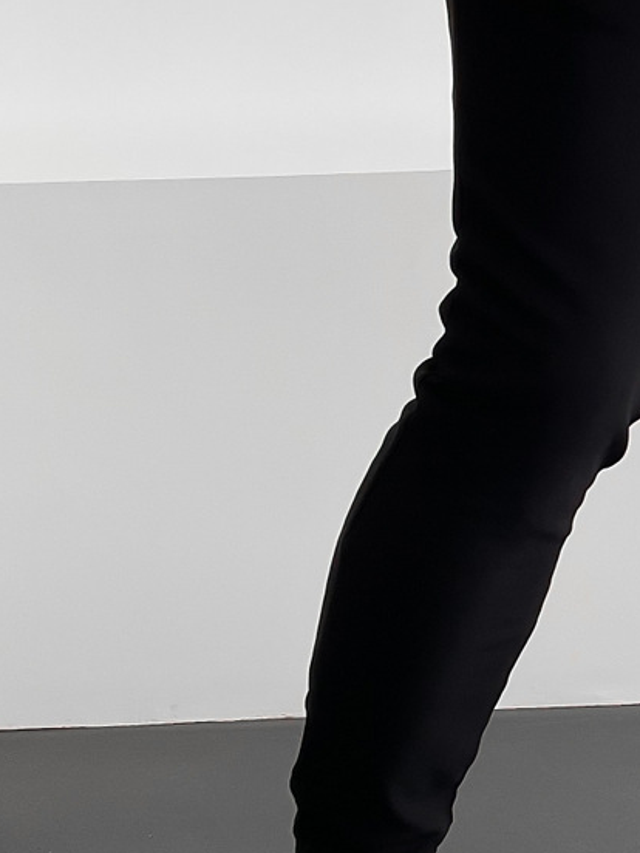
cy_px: 406
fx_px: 2071
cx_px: 672
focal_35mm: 84
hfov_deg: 17.1
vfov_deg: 23.3
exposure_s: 1/120
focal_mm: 3
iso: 25
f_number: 1.8
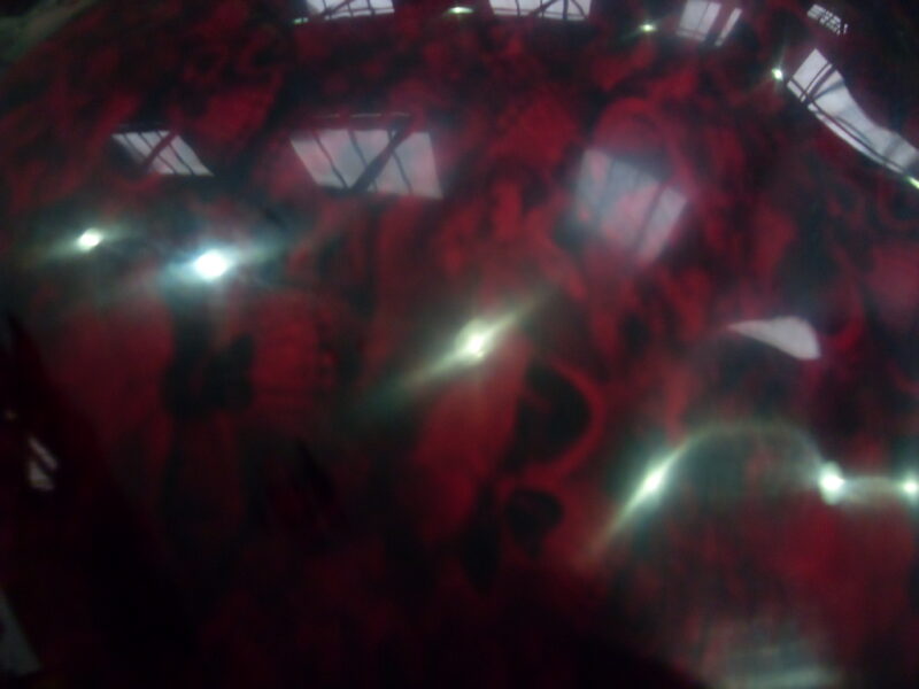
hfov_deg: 52.6
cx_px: 460
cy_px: 344
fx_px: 929
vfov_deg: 40.7
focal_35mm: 35
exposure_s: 1/30
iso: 200
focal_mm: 6.3
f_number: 2.8
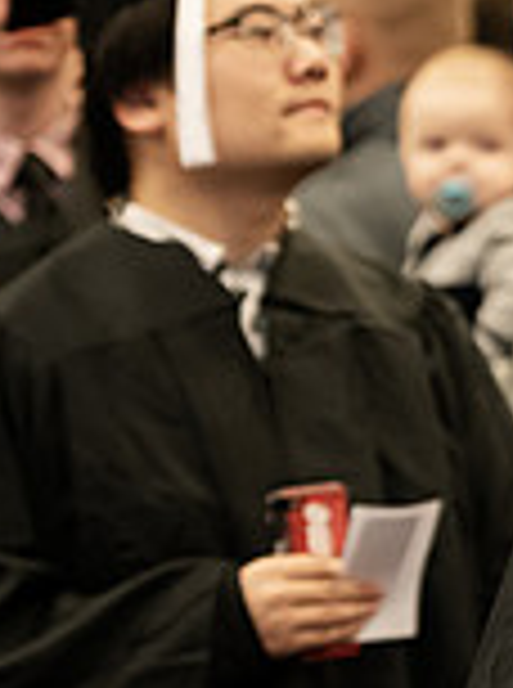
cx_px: 1017
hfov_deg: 3.8
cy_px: 420
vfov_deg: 5.2
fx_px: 7620
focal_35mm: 384
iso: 2000
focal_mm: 105
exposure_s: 1/200
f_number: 3.2
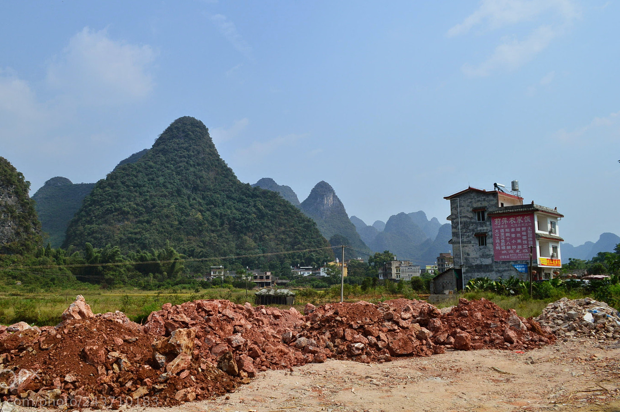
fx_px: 516
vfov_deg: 43.5
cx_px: 278
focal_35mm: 30
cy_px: 206
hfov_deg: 61.8
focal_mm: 18
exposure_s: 1/500
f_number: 11
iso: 320
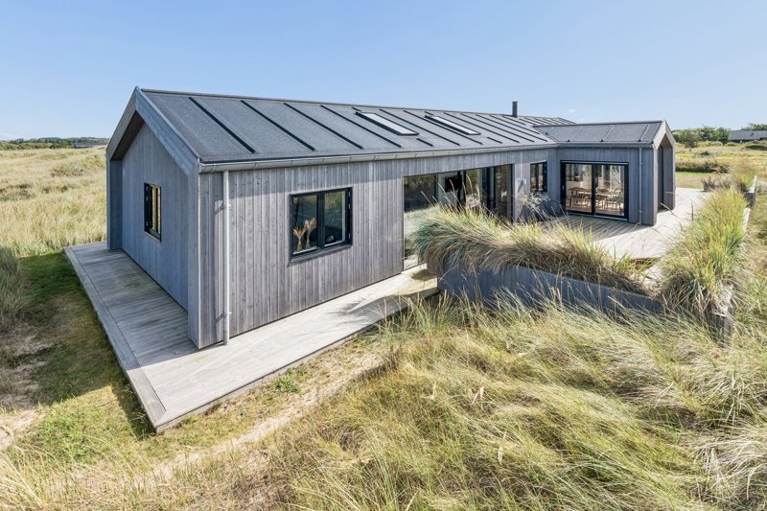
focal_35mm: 16
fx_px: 341
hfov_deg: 96.7
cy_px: 256
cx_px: 384
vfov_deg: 73.7
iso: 640
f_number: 18
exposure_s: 1/160
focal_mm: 16
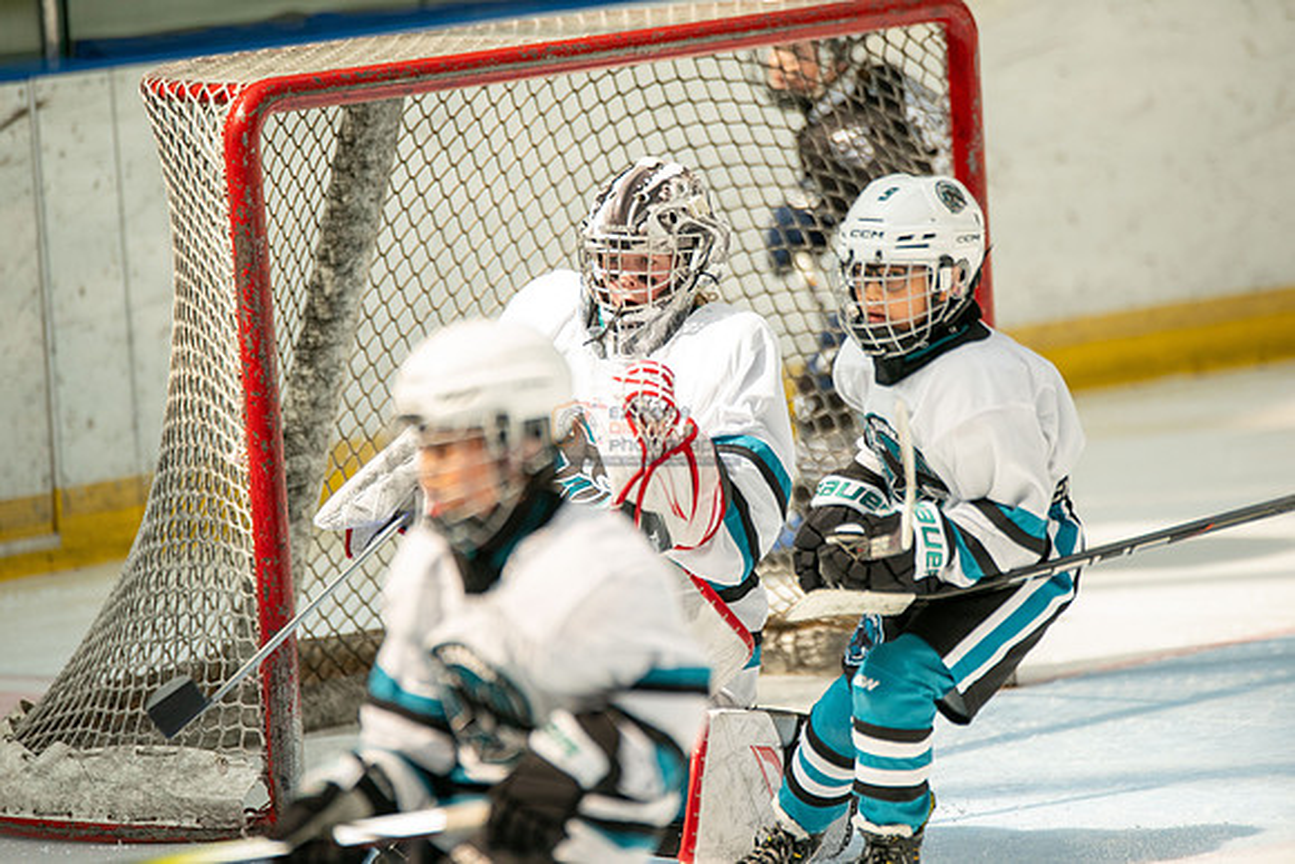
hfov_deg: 6.9
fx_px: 10794
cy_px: 432
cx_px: 648
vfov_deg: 4.6
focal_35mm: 300
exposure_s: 1/3200
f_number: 3.2
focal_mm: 300
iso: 1600
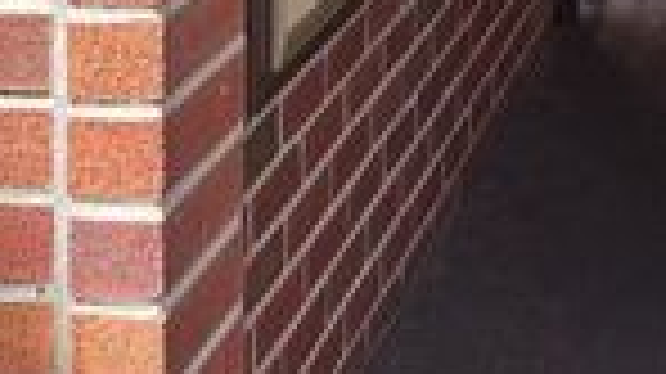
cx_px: 729
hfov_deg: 19.5
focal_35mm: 105
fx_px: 1853
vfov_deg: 10.0
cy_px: -543
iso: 80
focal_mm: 6.76
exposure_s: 1/617
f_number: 1.78
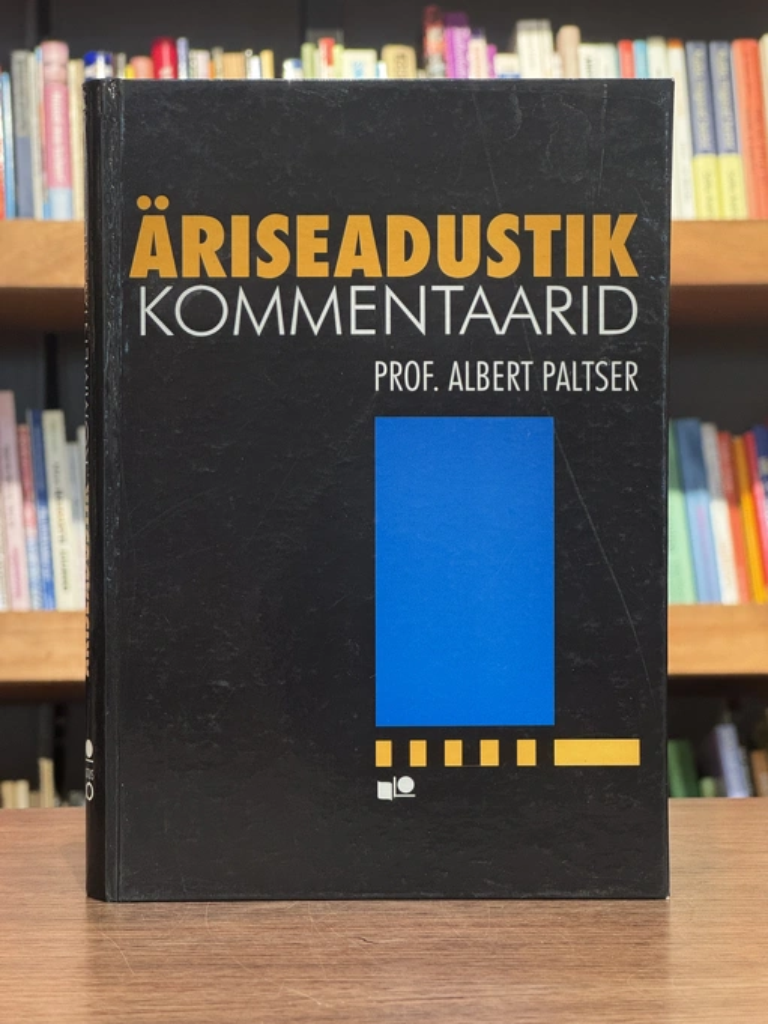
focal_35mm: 77
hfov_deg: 19.1
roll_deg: -0.1
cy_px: 512
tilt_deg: +0.0
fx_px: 2277
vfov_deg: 25.3
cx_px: 384
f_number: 2.8
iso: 400
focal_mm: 9
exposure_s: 1/60
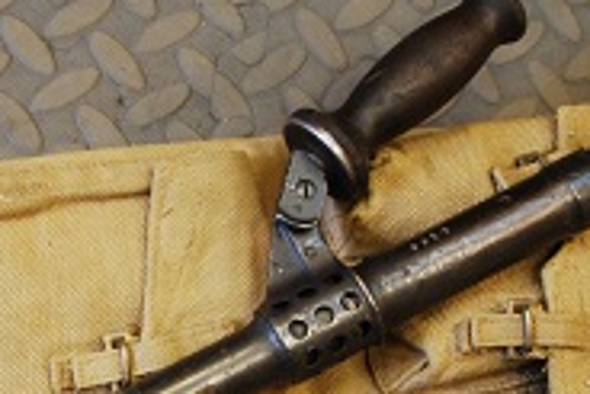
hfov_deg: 22.3
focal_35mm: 88
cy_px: 492
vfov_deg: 15.0
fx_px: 1443
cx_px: 16
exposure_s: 1/30
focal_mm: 18
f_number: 3.5
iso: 360
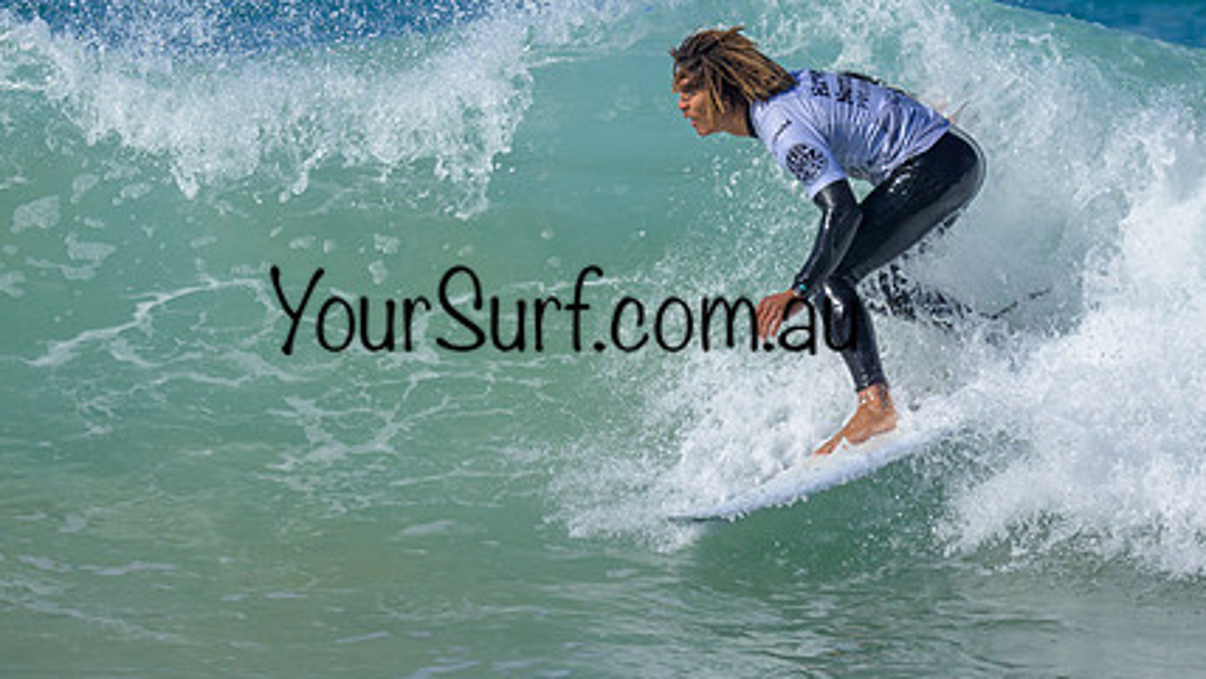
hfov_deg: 1.4
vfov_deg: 0.8
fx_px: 49899
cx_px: 574
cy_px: 83
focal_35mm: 1560
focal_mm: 800
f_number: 6.3
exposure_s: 1/2000
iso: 250
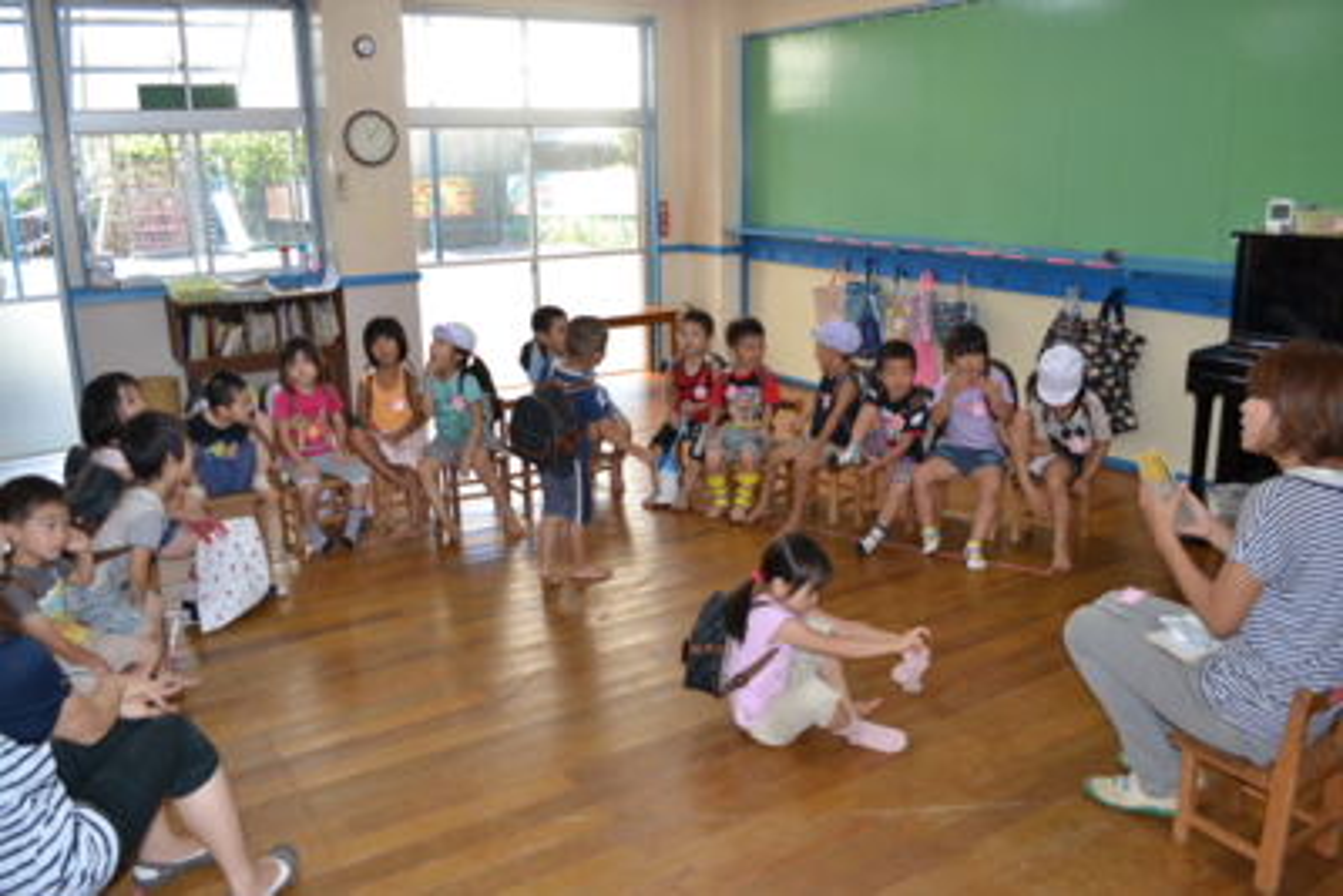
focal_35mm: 27
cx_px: 672
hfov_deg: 67.4
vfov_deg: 48.0
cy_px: 448
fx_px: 1008
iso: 400
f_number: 4
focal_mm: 18
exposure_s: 1/125
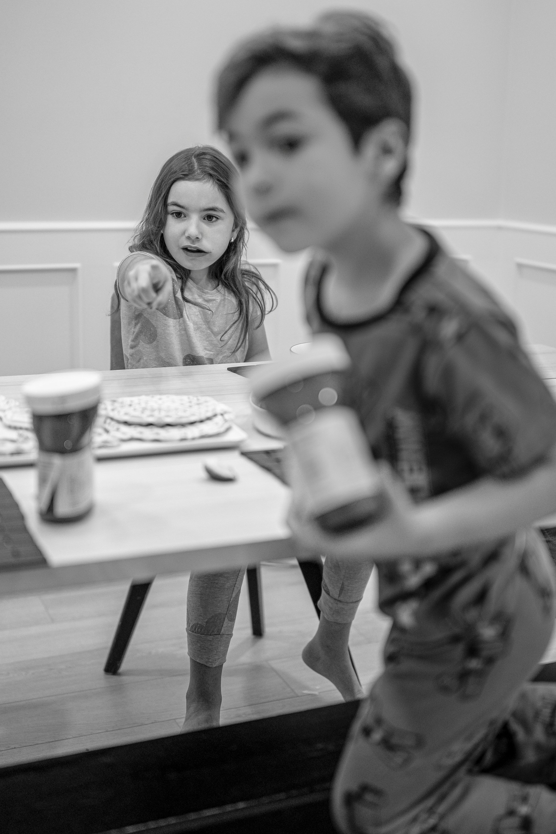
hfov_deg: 27.5
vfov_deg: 40.3
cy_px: 379
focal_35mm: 49
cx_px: 285
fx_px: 1135
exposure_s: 1/200
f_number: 1.2
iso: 200
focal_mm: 35
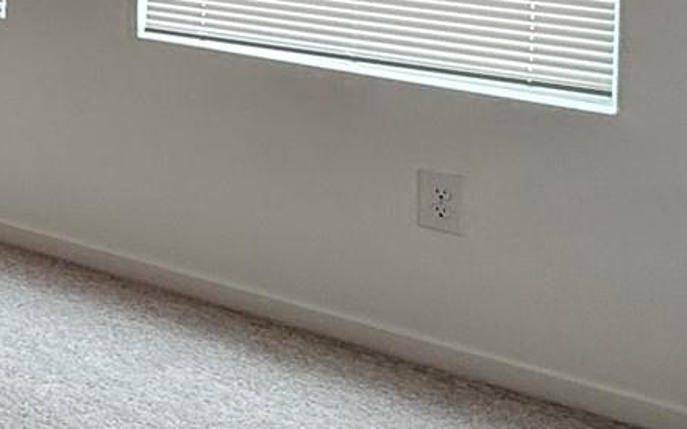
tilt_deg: -1.0
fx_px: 1292
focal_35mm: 69
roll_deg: -0.1
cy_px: -220
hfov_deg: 21.0
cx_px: -529
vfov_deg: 17.0
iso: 125
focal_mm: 2.22
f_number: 2.2
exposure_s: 1/120
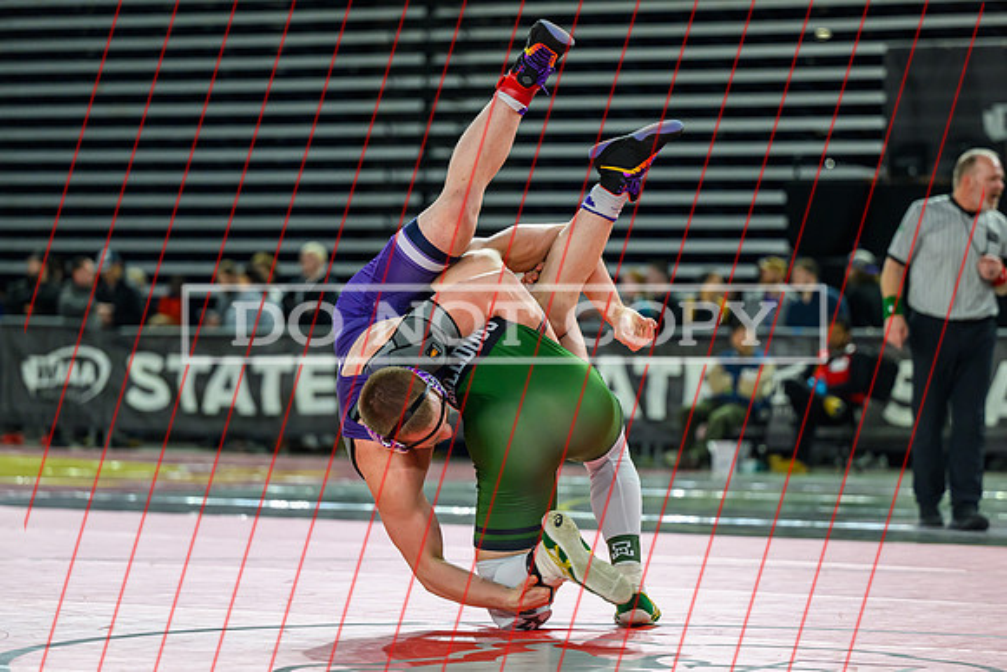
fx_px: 3436
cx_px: 553
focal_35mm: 123
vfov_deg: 11.2
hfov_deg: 16.7
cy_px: 309
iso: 2500
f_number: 2.8
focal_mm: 102
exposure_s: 1/800
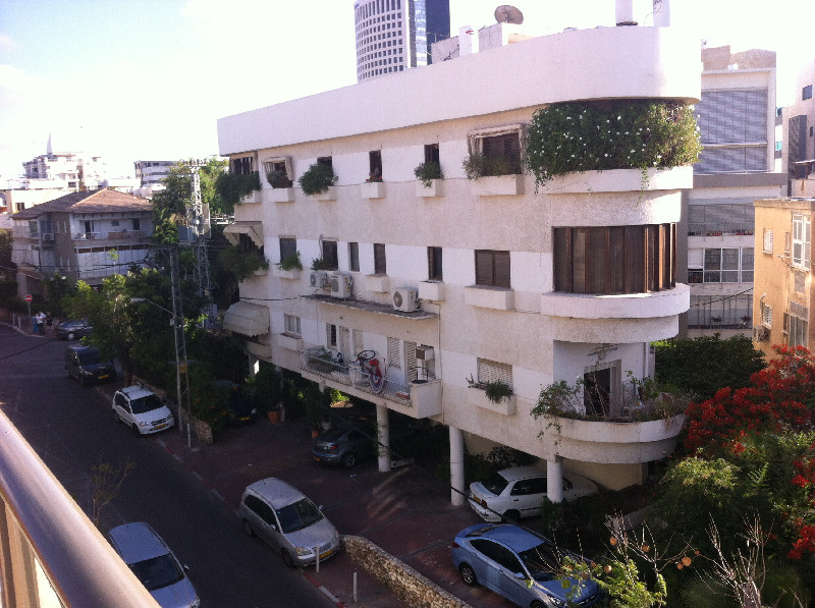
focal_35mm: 35
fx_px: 823
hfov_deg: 52.7
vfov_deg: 40.6
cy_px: 304
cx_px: 408
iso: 80
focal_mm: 3.85
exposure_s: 1/408
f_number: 2.8
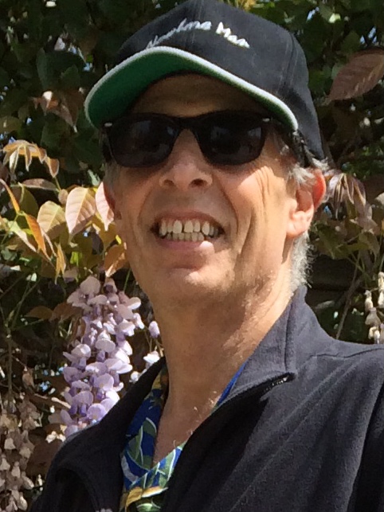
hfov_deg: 46.8
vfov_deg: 60.0
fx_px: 444
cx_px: 192
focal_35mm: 30
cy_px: 256
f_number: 2.2
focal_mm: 4.12
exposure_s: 1/1414
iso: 40
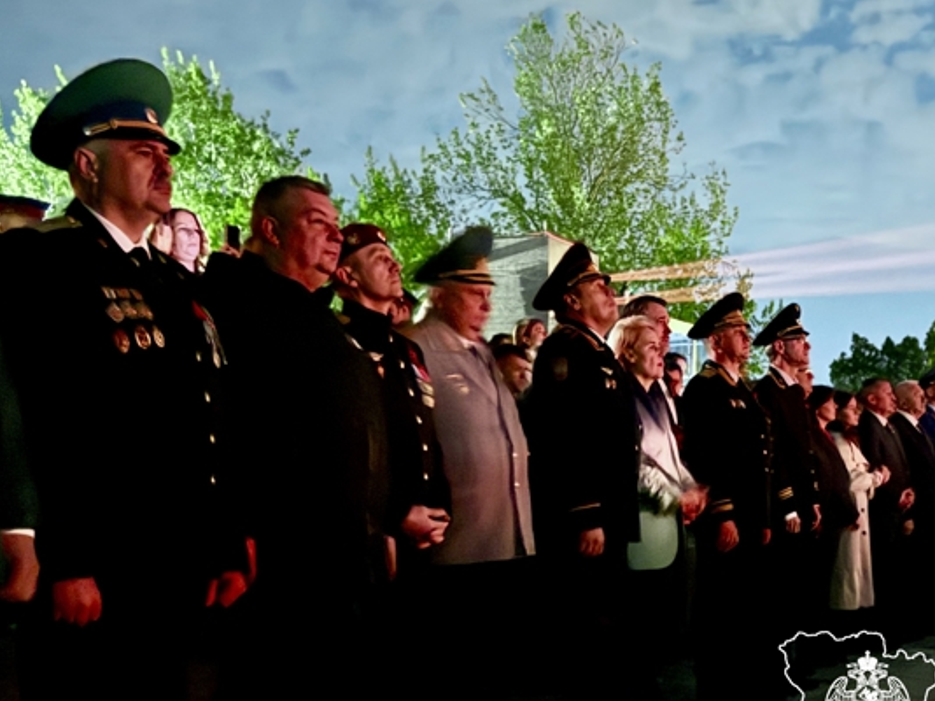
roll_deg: -0.6
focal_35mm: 30
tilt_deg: -1.5
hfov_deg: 59.4
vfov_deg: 46.7
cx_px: 368
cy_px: 368
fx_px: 810
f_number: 1.78
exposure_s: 1/5
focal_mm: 6.76
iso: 10000
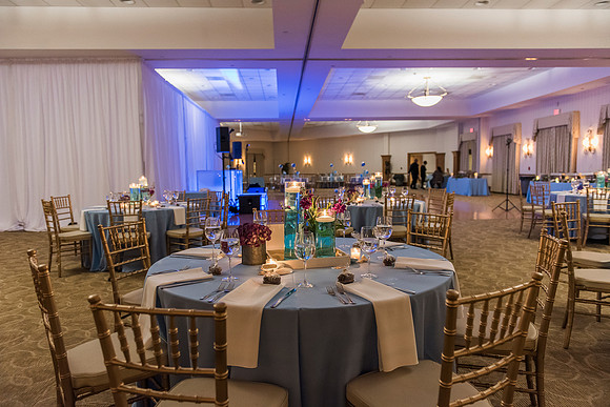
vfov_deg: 53.2
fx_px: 407
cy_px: 204
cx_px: 305
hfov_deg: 73.7
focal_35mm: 24
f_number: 2.8
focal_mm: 24
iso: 3200
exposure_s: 1/60
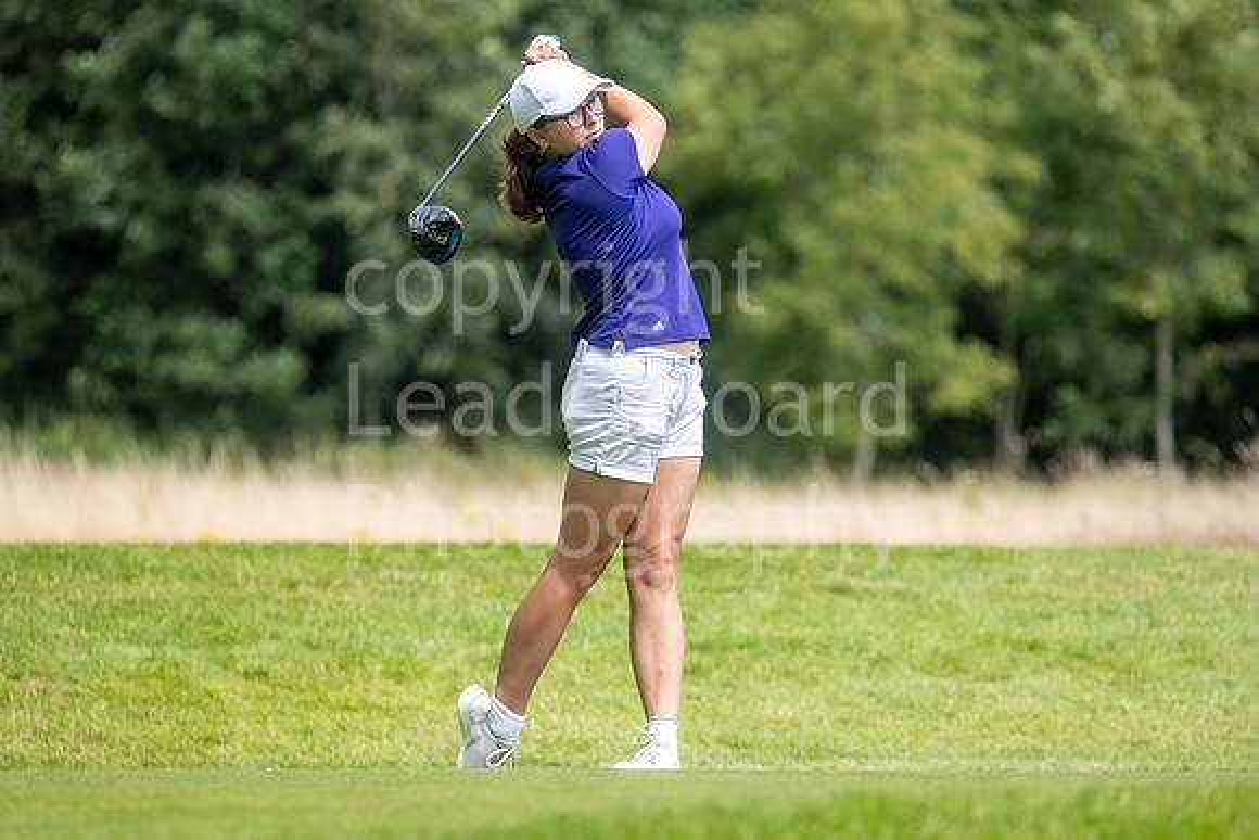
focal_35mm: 300
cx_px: 630
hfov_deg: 6.9
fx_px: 10494
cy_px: 420
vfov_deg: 4.6
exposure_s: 1/800
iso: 200
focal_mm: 300
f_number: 5.6
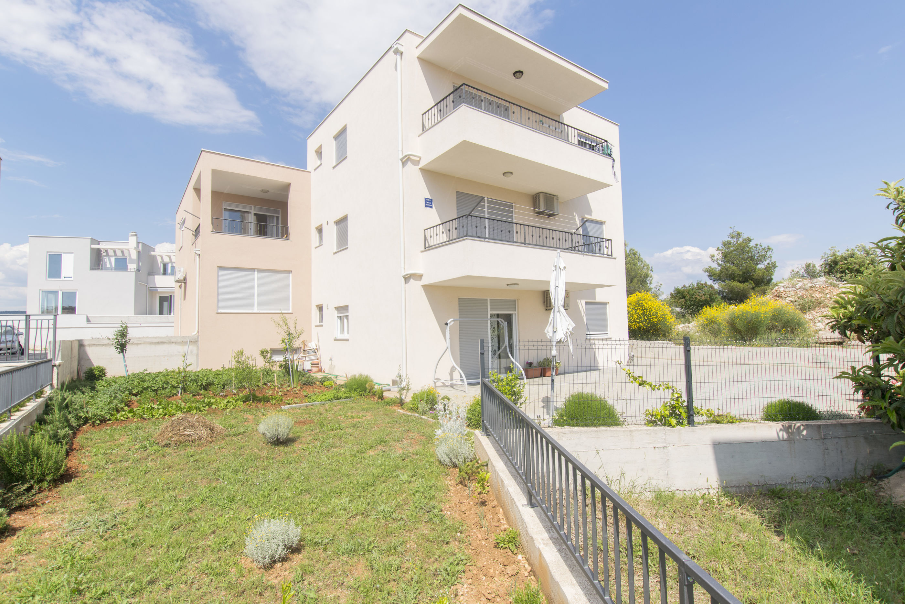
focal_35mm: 17
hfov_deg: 92.4
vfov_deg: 69.7
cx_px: 452
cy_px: 302
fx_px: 434
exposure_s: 1/250
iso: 100
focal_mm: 11.5
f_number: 7.1
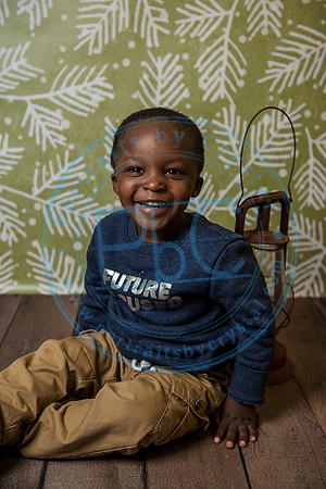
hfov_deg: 26.0
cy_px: 244
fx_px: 706
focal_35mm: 52
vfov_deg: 38.2
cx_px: 163
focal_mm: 52
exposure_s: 1/200
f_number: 4
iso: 200
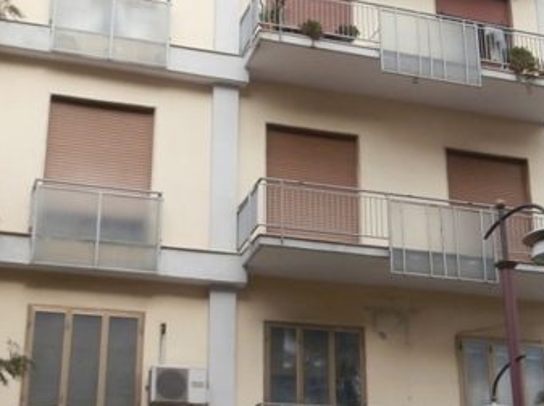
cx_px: 371
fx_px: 1146
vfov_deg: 20.0
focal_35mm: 73
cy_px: 126
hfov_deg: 26.5
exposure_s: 1/500
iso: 100
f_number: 3
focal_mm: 4.2
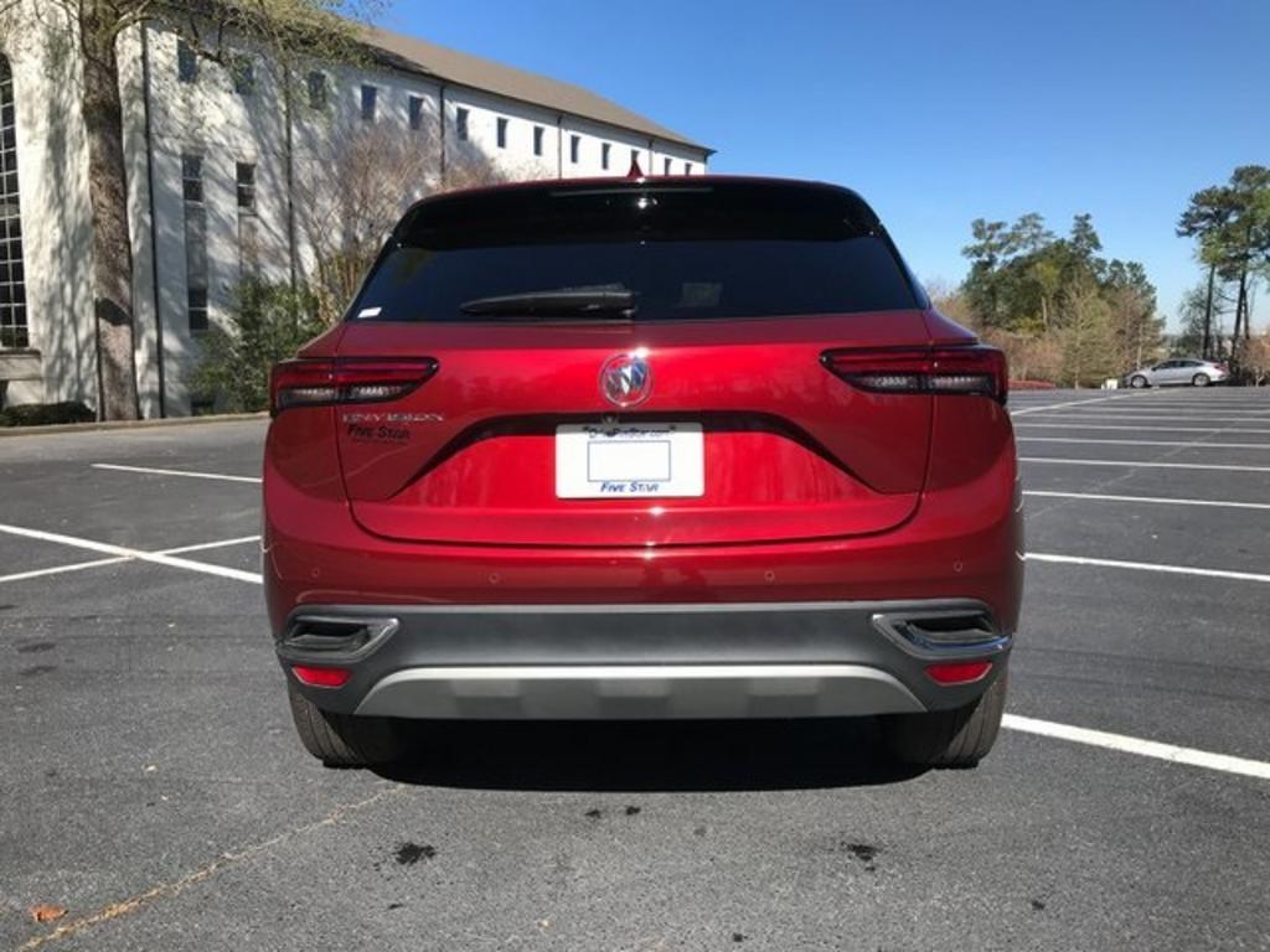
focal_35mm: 28
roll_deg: -1.1
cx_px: 635
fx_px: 1027
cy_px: 476
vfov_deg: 49.7
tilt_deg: -6.1
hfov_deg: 63.4
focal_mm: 3.99
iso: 20
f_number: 1.8
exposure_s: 1/1497
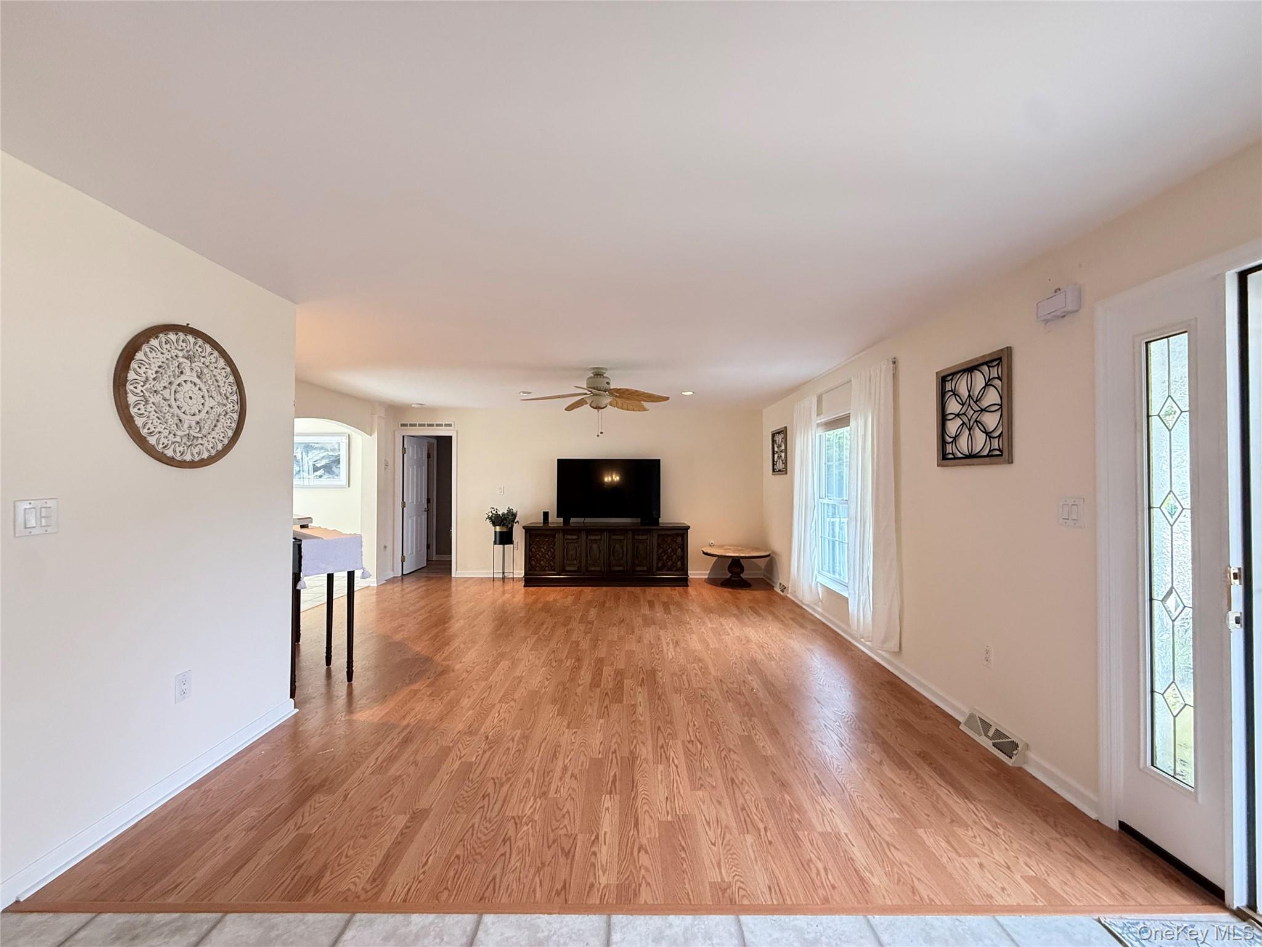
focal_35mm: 14
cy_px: 474
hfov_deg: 102.1
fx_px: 510
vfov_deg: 85.7
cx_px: 631
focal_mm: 2.22
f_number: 2.2
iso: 320
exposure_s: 1/120
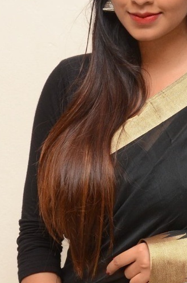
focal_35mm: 175
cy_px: 190
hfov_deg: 7.8
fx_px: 1370
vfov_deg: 11.8
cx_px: 153
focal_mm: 48
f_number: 6.3
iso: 1250
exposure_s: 1/125
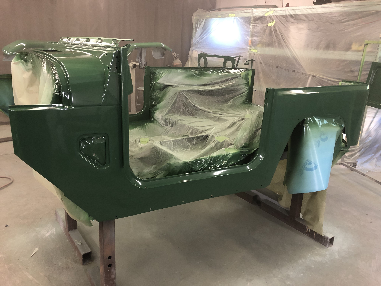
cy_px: 143
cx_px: 190
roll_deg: -3.2
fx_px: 308
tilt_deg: -18.7
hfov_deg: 63.4
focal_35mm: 28
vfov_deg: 49.7
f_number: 1.8
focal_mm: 3.99
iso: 50
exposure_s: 1/15
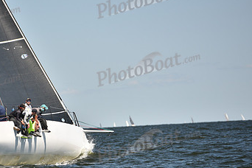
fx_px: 2373
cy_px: 116
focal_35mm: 339
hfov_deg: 6.1
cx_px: 59
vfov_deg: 4.1
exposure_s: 1/1000
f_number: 4
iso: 250
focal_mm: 200
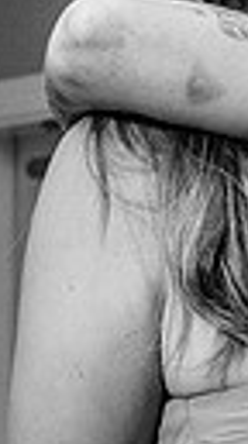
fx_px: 4045
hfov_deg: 3.4
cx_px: 751
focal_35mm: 344
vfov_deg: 6.3
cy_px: 265
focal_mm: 43
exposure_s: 1/200
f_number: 5.6
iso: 2000
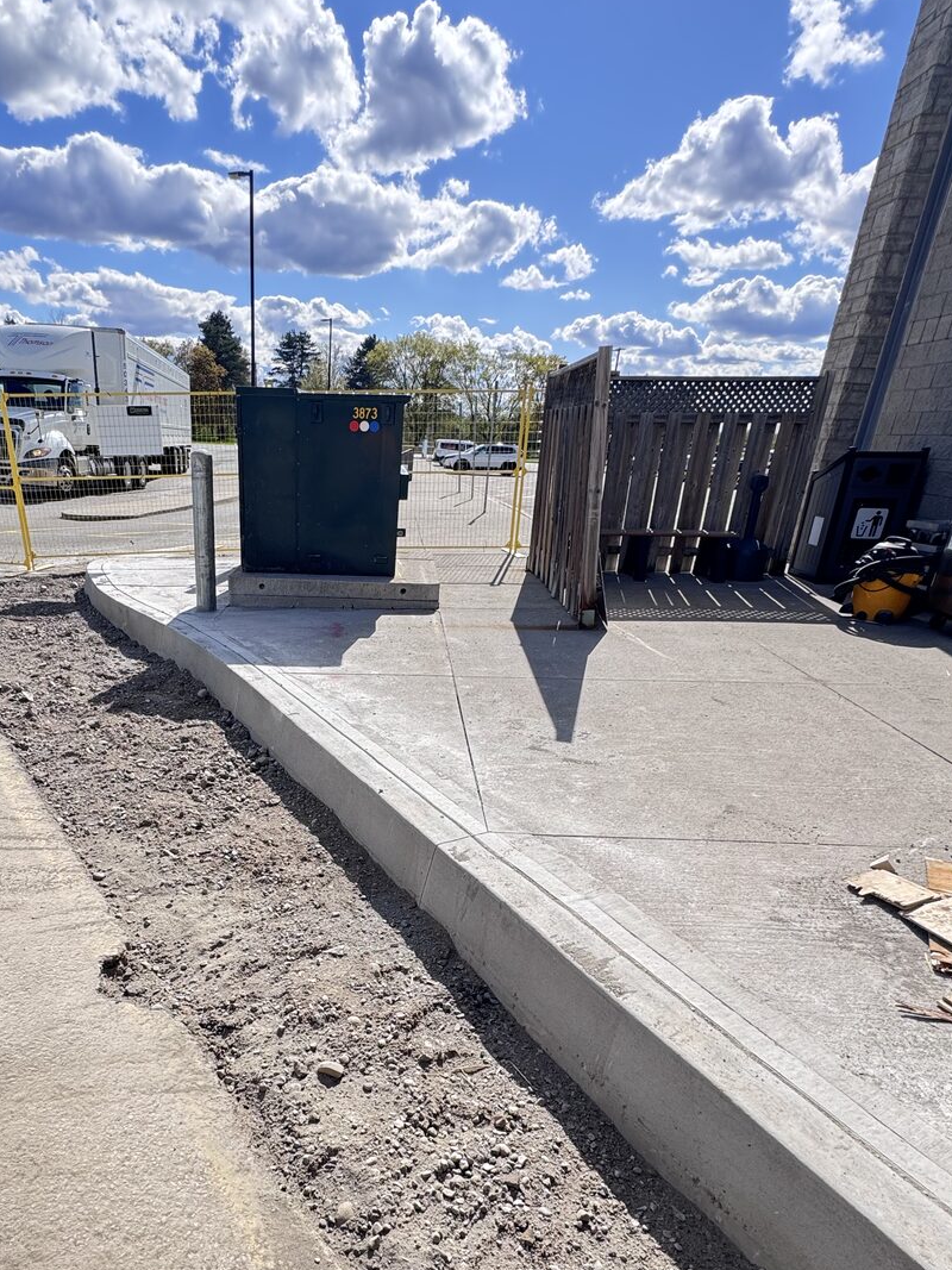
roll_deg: -3.0
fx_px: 770
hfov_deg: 62.1
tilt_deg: -23.8
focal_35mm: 21
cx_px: 330
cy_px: 788
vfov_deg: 77.7
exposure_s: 1/700
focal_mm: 2.22
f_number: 2.2
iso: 40
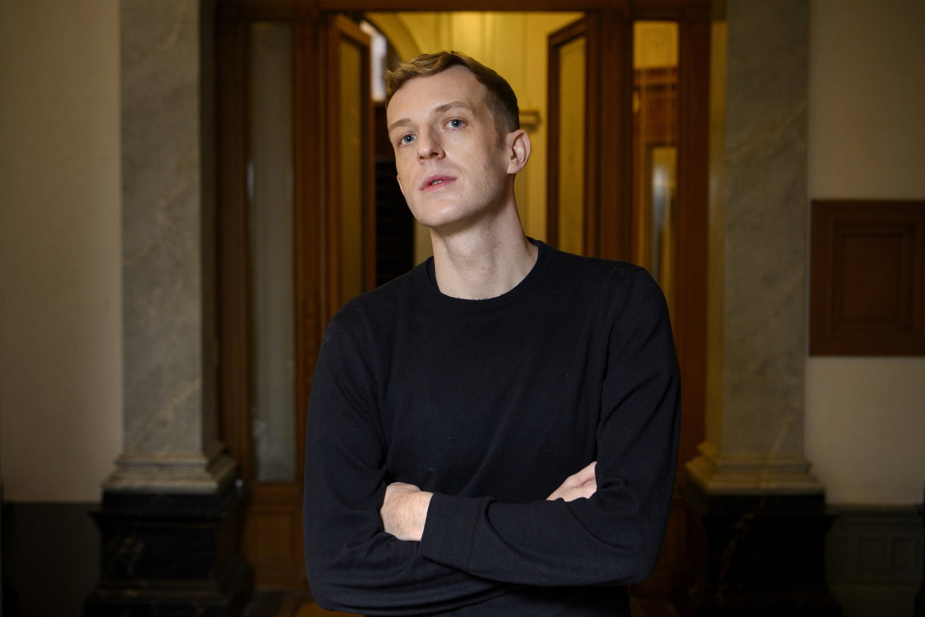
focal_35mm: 46
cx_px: 462
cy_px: 308
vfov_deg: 29.2
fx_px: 1182
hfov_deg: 42.7
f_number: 4
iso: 1000
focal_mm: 46
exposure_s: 1/160
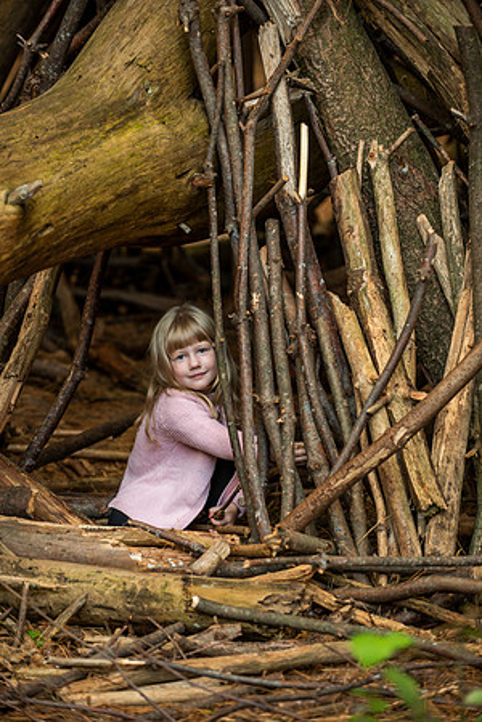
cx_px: 241
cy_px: 361
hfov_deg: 9.8
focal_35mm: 140
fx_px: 2811
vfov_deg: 14.7
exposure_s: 1/80
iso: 250
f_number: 3.5
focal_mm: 140
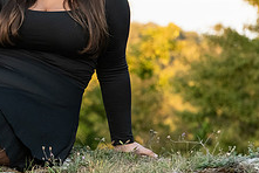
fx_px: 2831
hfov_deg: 5.2
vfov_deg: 3.5
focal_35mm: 393
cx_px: -13
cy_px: 11
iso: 2000
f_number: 7.1
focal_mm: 150
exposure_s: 1/200
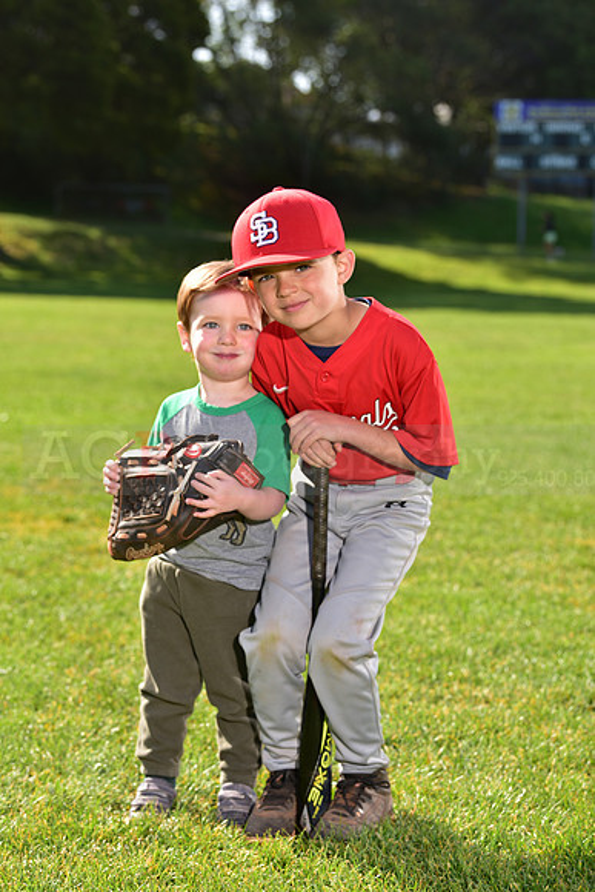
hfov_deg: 17.1
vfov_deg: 25.4
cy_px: 446
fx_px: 1982
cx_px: 298
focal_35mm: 80
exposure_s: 1/250
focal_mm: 80
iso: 80
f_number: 5
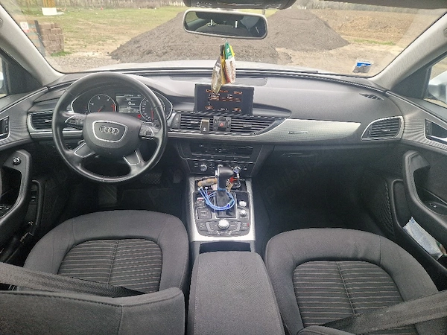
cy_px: 168
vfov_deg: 58.9
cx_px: 224
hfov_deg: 73.9
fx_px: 297
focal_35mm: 23
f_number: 1.8
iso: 50
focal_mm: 5.4
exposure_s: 1/182
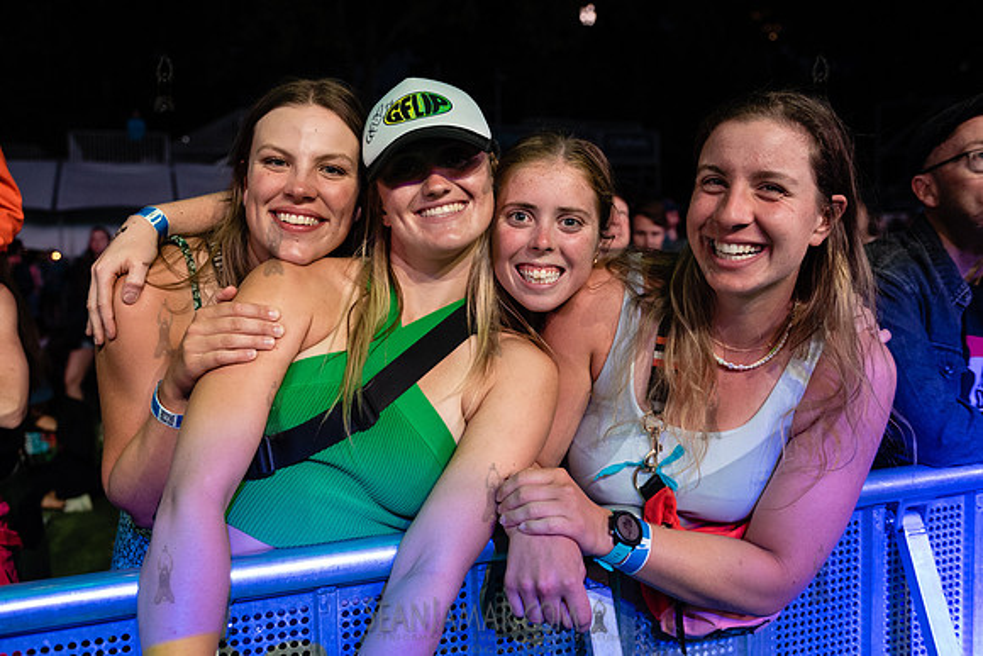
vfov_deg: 41.6
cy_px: 302
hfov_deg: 59.4
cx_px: 483
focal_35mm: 32
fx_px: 862
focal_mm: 27
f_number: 3.2
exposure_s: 1/200
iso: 1600
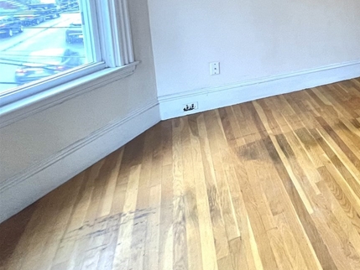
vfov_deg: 40.0
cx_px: 429
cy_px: 0
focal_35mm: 31
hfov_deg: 41.0
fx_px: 322
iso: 160
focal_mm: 1.57
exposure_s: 1/60
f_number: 1.8
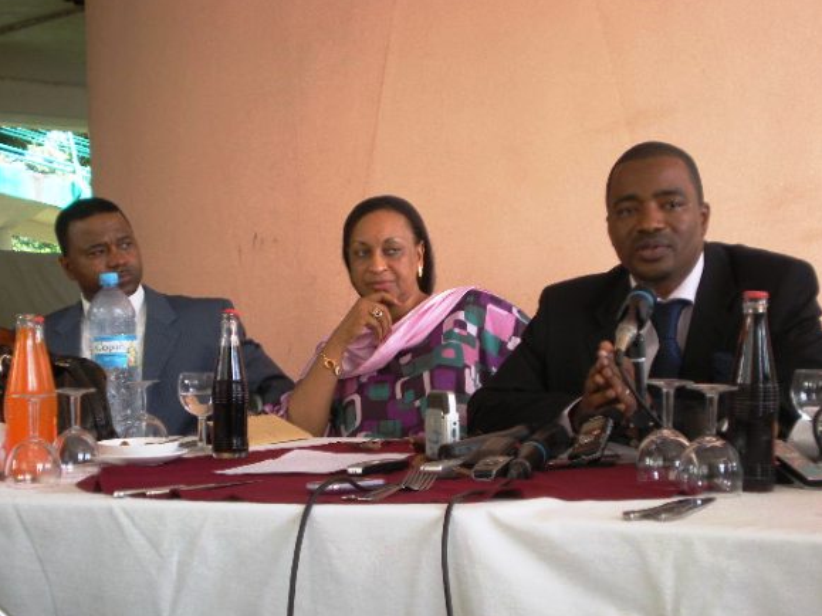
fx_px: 1377
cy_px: 314
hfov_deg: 33.2
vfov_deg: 25.2
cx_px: 402
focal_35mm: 58
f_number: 3.9
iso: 95
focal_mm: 9.3
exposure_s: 1/64.4
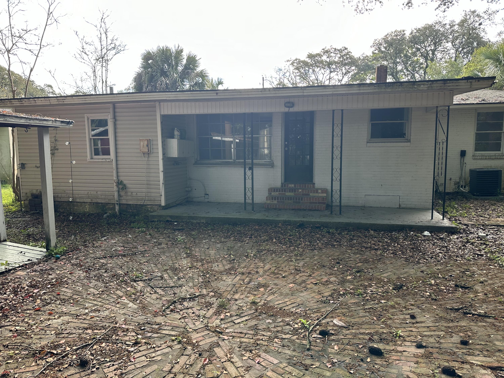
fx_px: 349
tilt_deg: -5.6
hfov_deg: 71.6
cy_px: 189
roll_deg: +0.7
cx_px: 252
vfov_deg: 56.8
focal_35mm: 24
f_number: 1.78
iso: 80
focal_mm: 6.86
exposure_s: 1/464
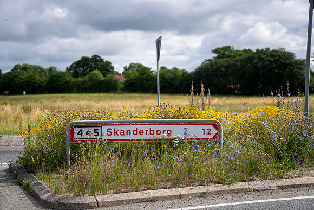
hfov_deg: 30.5
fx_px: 576
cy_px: 105
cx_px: 157
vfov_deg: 20.6
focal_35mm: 66
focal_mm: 66
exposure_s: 1/1600
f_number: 2.8
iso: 125
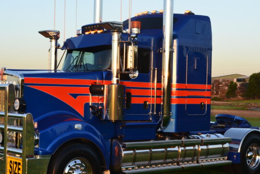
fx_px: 491
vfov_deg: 20.0
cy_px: 87
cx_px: 142
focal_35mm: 68
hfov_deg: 29.6
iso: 400
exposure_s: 1/80
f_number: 9
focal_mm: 24
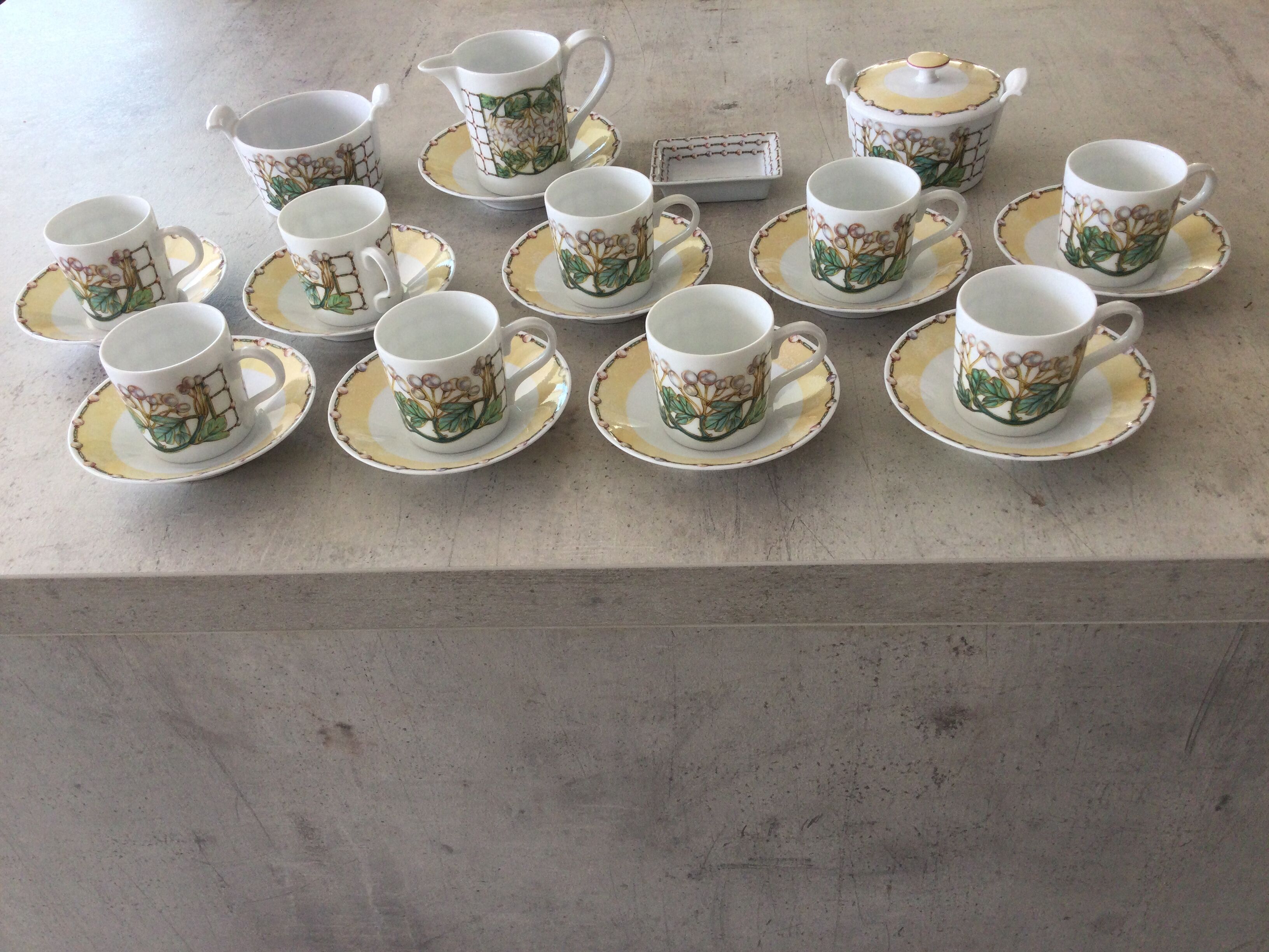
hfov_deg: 58.4
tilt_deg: -42.3
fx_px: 1136
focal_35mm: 31
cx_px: 634
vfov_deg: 45.4
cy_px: 476
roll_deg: +5.0
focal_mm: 3.3
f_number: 2.4
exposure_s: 1/100
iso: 40
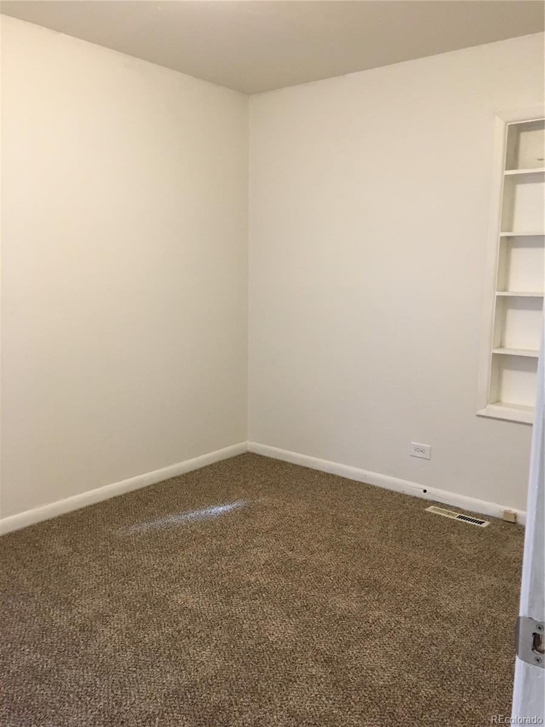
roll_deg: -0.1
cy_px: 364
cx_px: 272
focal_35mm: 29
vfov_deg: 61.7
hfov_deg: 48.2
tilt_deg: -8.9
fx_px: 609
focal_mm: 4.15
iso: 160
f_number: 2.2
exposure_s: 1/30
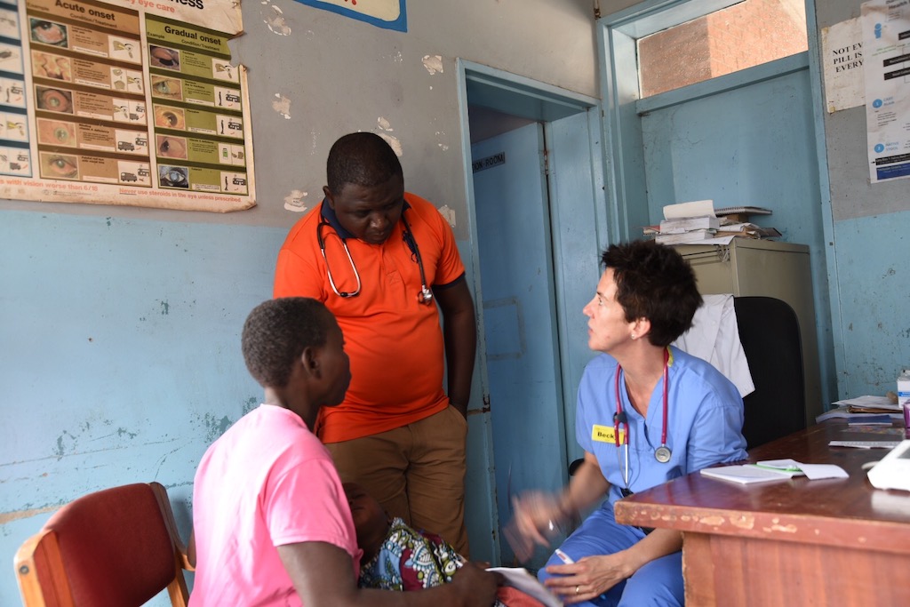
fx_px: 885
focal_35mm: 35
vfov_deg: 37.9
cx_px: 455
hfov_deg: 54.4
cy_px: 304
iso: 160
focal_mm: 35
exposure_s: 1/10
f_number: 4
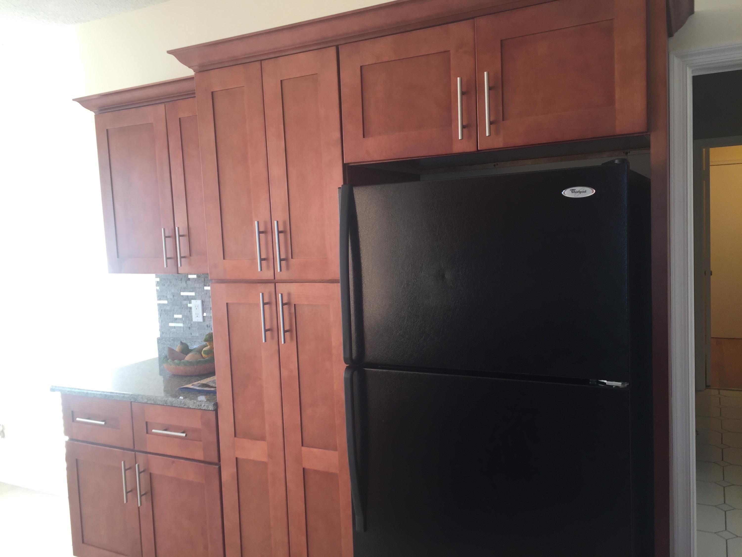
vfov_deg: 48.2
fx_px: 622
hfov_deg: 61.7
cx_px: 371
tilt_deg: -5.0
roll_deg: +0.8
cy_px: 278
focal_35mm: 29
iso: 32
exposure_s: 1/40
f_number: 2.2
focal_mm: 4.15
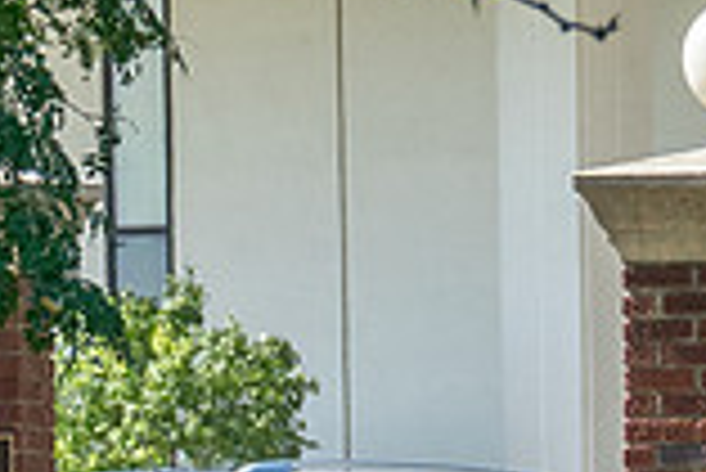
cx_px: -369
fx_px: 12347
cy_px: 807
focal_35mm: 629
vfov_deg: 2.2
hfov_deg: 3.3
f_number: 4
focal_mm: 62.39
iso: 100
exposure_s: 1/640
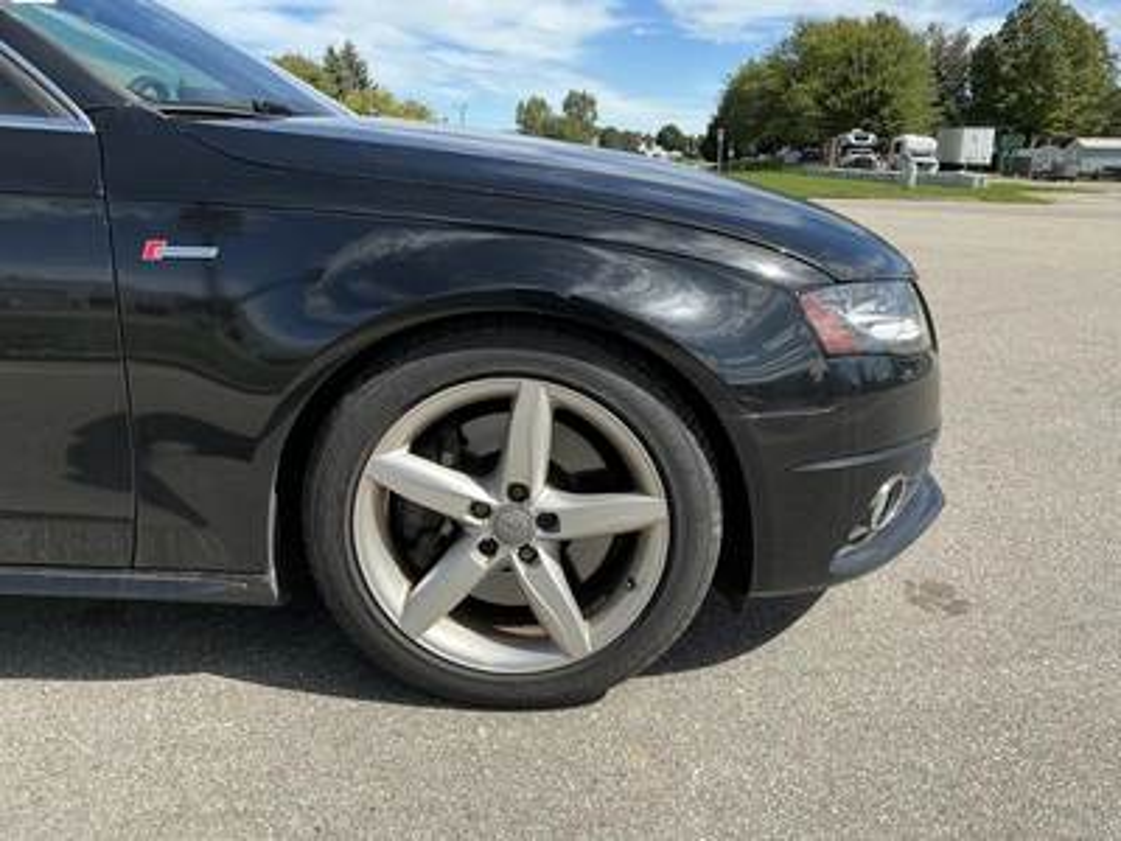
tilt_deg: -14.9
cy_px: 420
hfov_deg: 63.4
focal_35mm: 28
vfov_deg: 49.7
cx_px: 560
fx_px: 907
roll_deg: -0.6
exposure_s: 1/1342
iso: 25
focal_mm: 3
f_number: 1.8
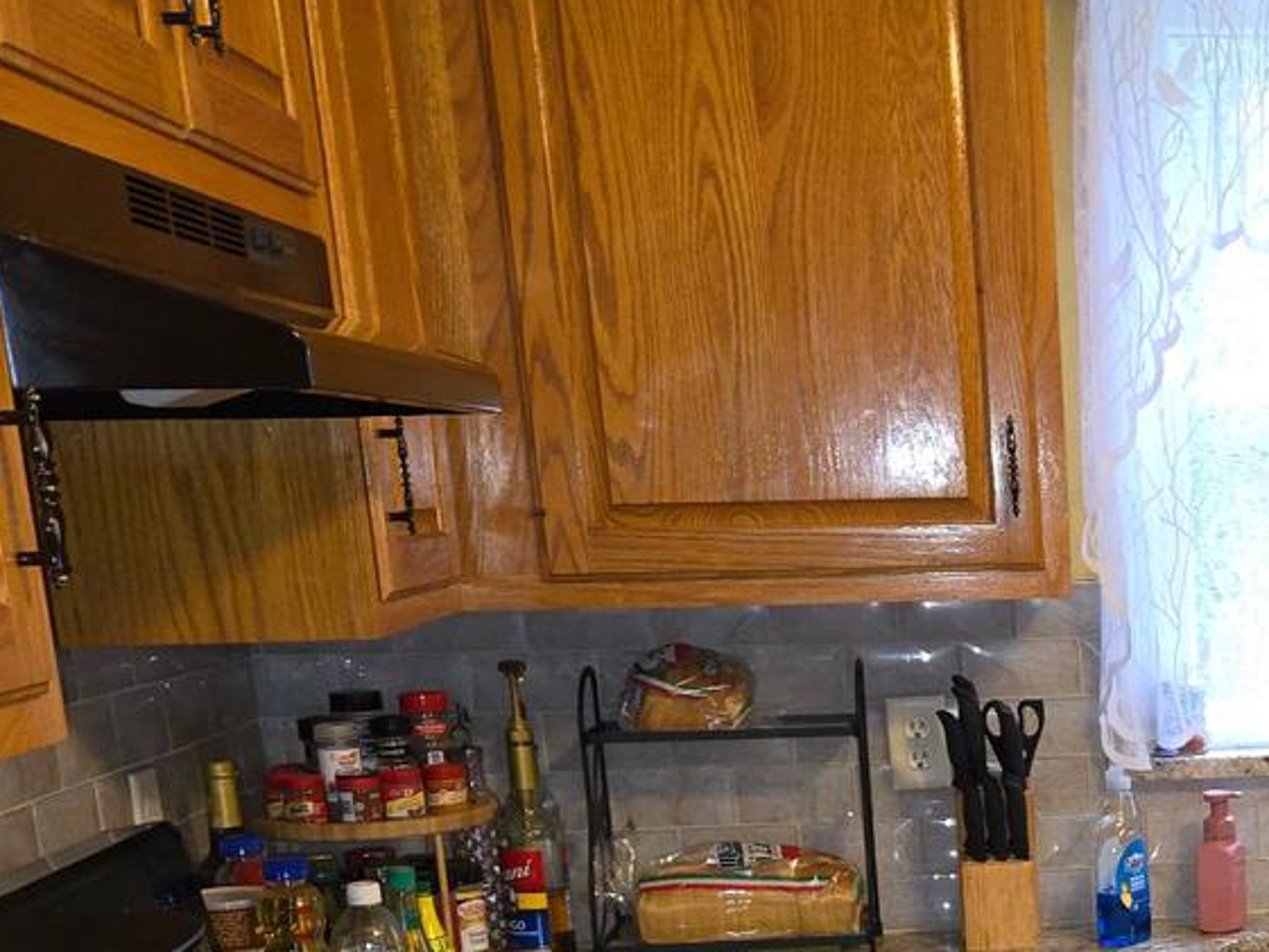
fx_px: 2163
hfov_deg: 29.7
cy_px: 979
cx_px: 1366
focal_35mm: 59
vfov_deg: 23.6
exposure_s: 1/24
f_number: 1.8
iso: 125
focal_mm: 5.4
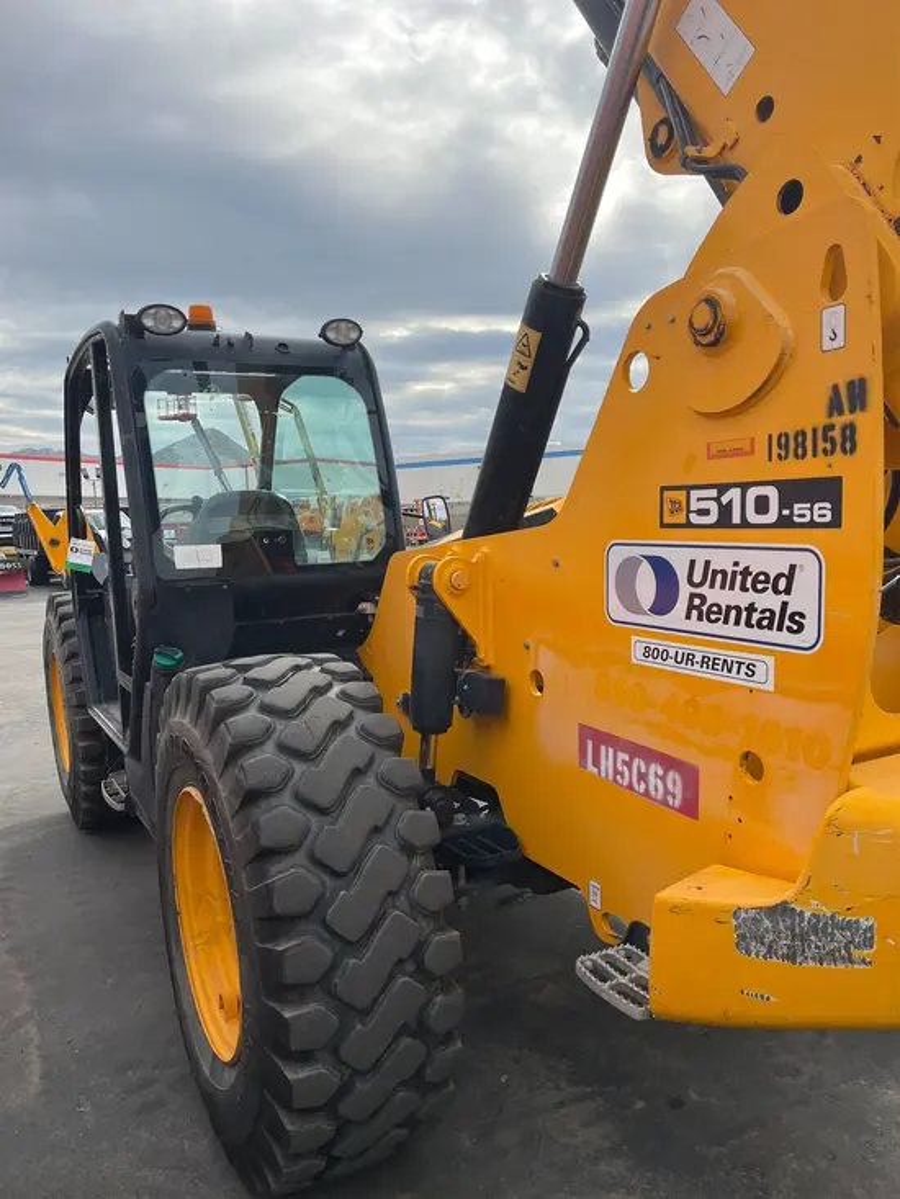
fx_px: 901
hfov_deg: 53.1
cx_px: 450
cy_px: 600
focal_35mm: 26
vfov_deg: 67.3
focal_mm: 5.1
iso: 50
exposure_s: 1/2137
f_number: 1.6
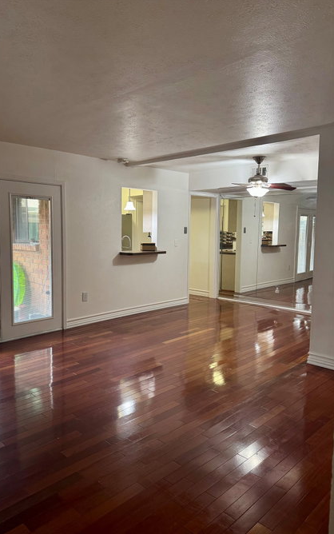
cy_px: 270
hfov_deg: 47.3
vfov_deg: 70.4
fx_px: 378
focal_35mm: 26
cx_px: 130
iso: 250
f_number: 1.78
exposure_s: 1/60
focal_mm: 6.76
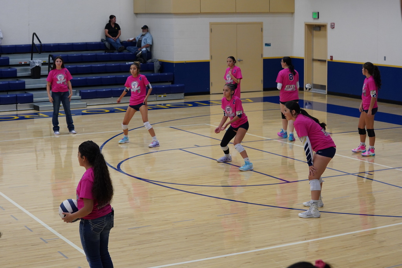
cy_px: 134
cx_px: 201
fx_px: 782
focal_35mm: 70
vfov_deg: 19.5
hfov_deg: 28.8
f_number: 5.6
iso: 3200
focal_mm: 70
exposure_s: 1/250
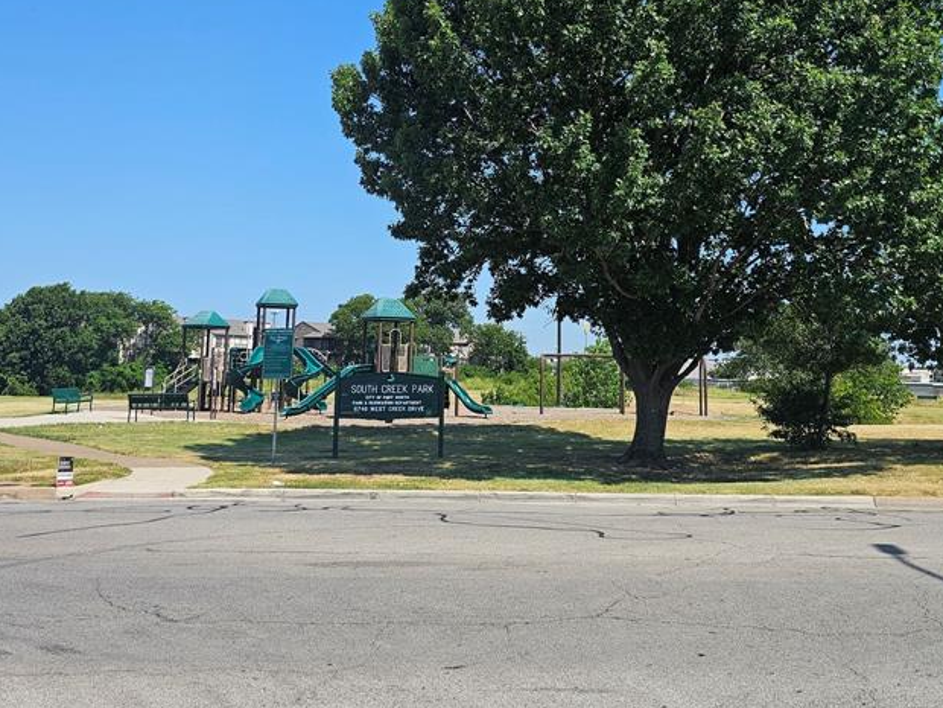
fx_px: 1035
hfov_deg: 48.9
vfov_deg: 37.4
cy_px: 250
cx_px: 502
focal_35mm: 38
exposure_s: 1/944
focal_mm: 6.3
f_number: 1.7
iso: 10
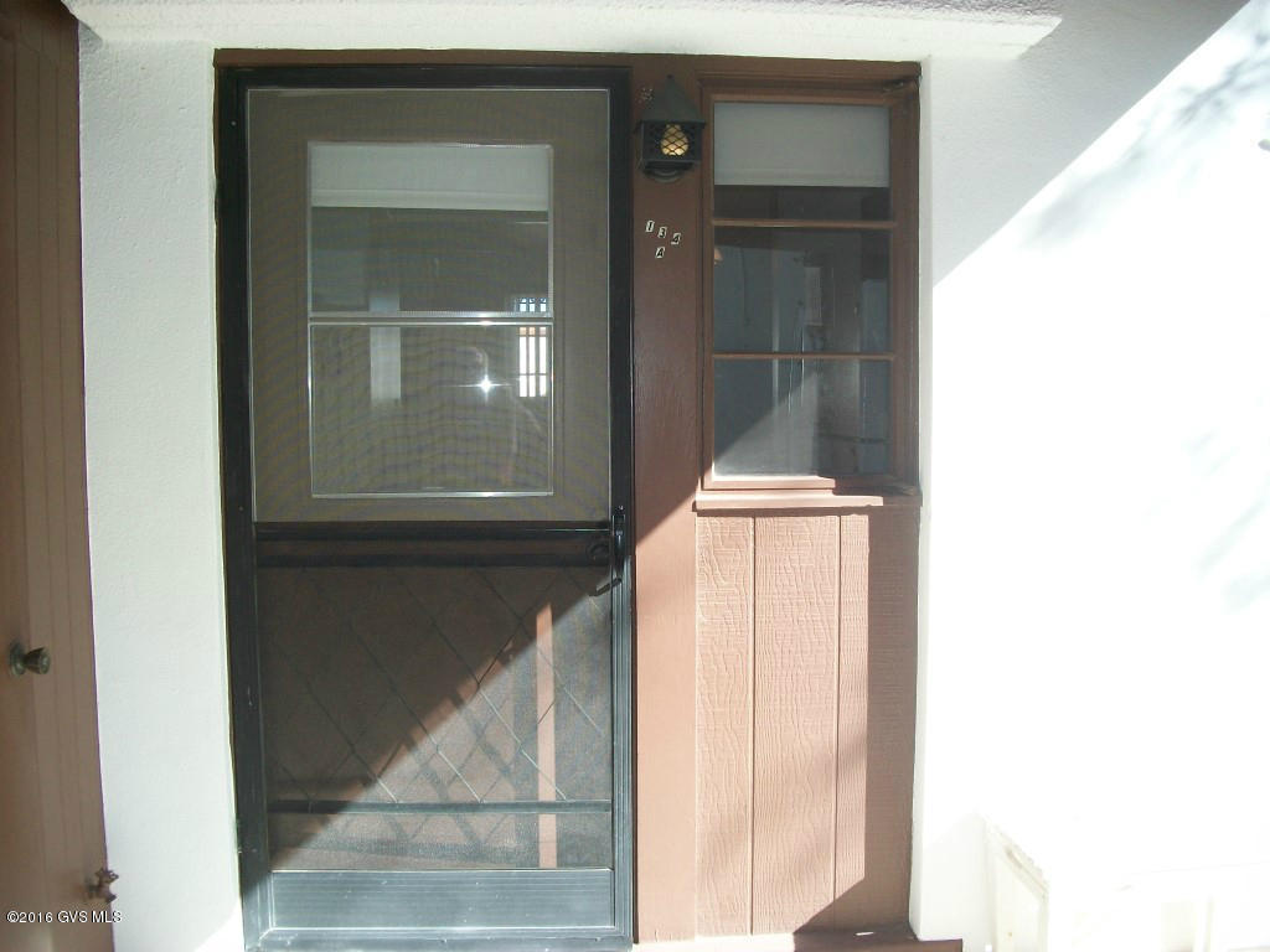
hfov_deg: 56.8
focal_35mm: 32
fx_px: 1174
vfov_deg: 44.2
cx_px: 635
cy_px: 476
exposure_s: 1/320
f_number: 2.9
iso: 80
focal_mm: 5.7
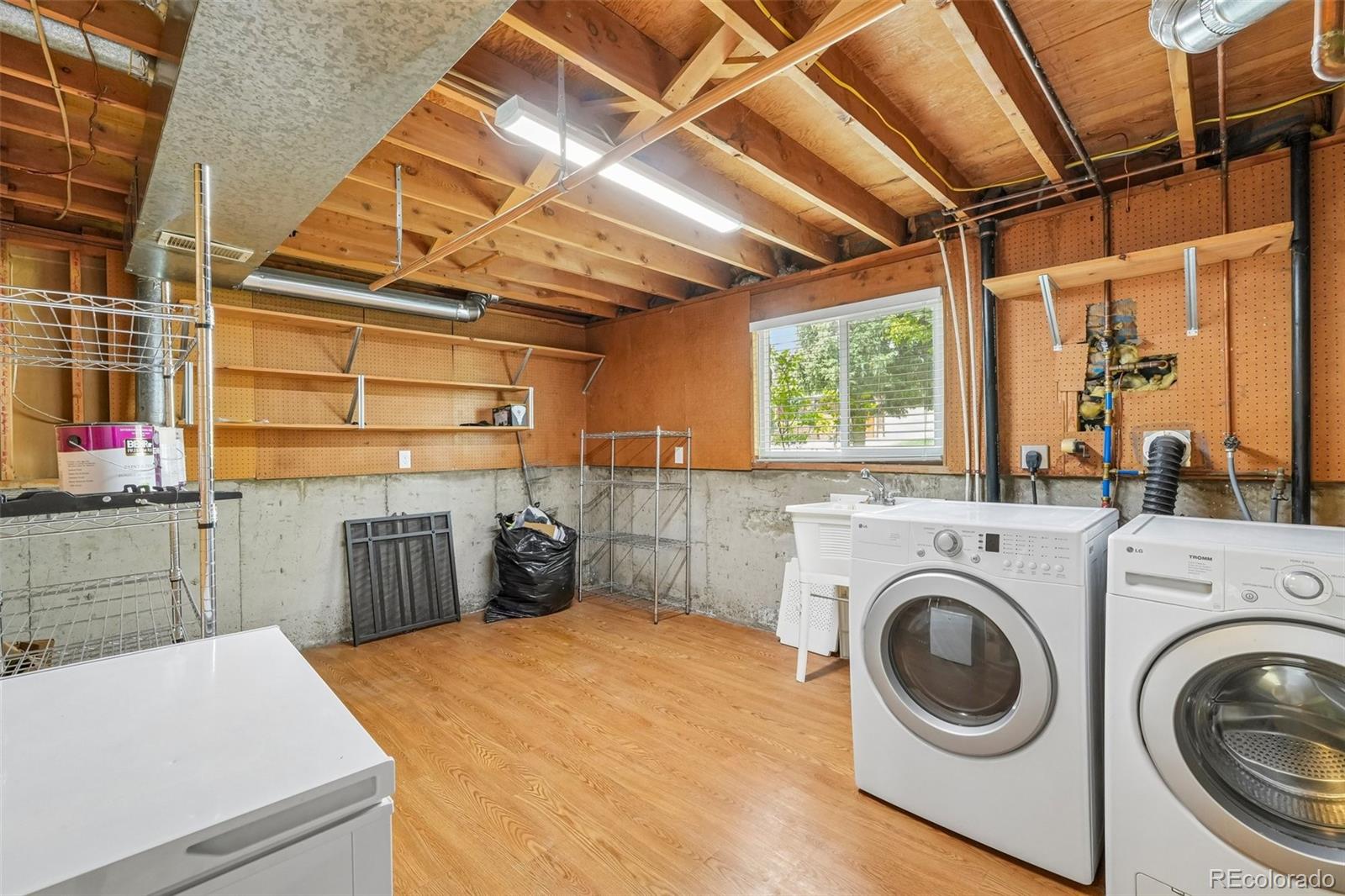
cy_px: 448
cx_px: 672
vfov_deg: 77.3
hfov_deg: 100.4
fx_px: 560
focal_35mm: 15
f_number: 8
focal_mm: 10
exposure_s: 1/8
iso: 800
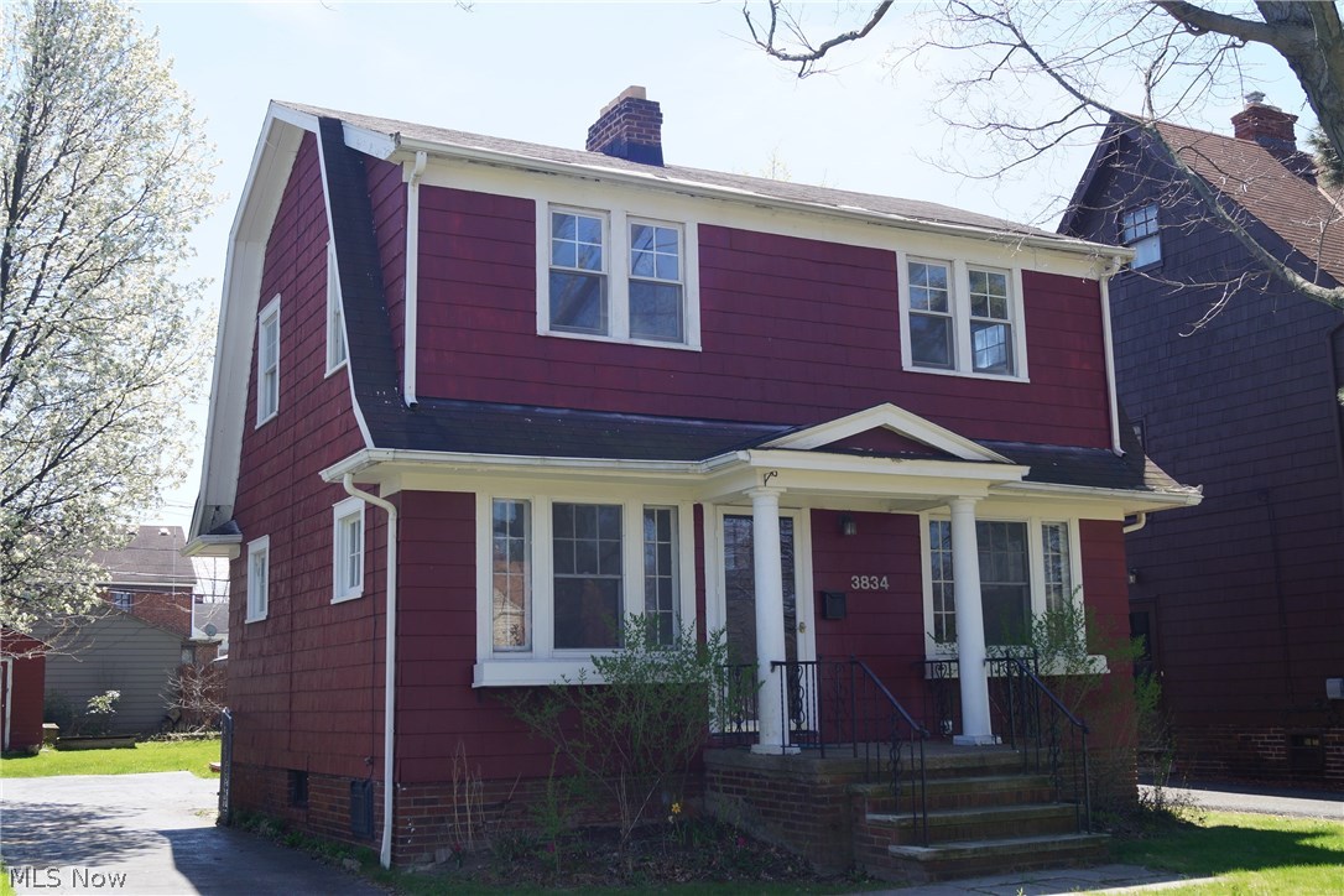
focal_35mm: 39
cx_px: 672
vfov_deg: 34.2
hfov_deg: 49.6
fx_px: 1456
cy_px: 448
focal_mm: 26
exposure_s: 1/125
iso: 100
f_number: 8
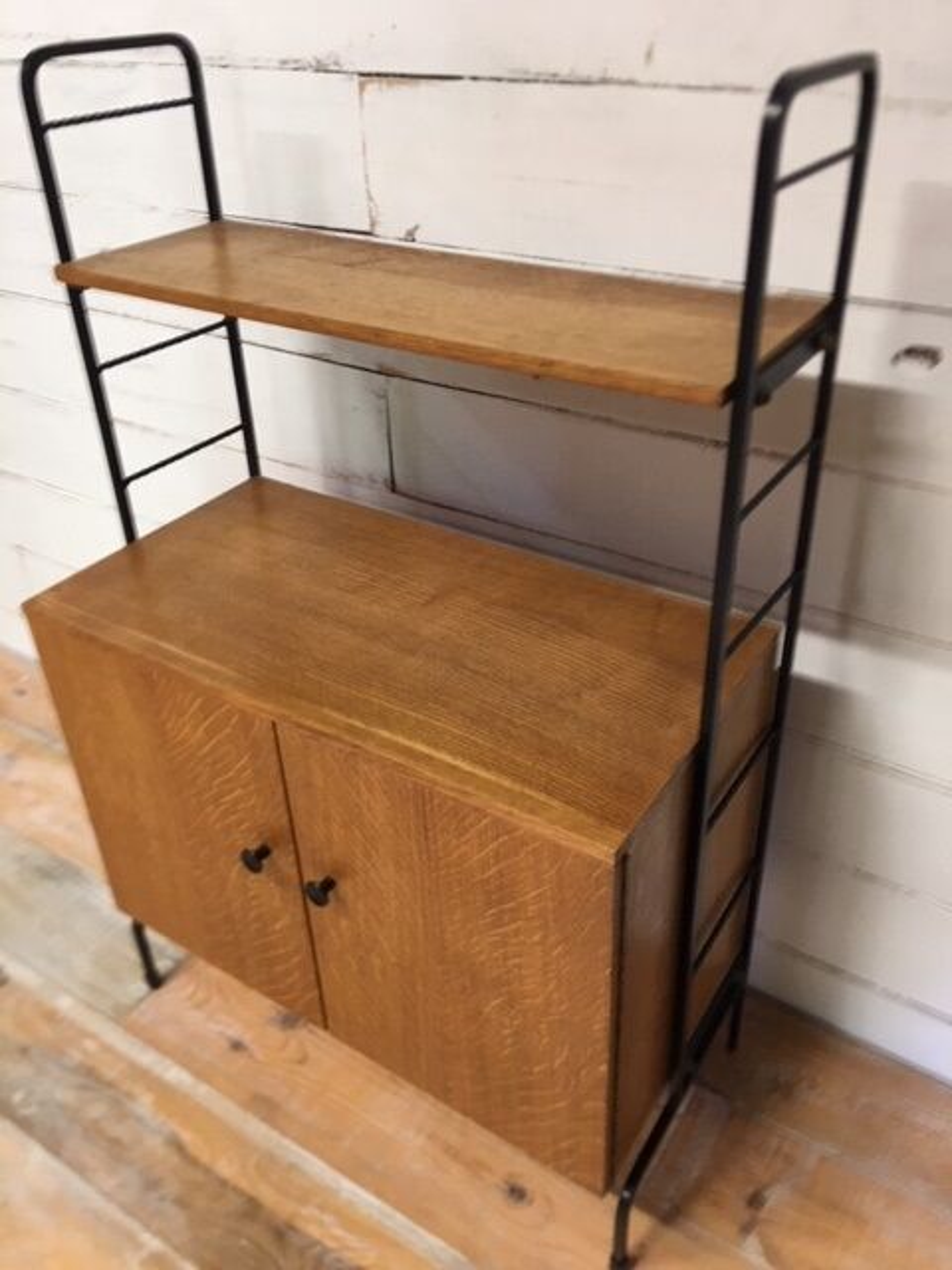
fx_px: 1063
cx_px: 476
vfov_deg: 61.7
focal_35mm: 29
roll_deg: +1.0
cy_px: 635
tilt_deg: -30.1
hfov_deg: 48.2
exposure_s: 1/17
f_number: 2.2
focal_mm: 4.15
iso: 40
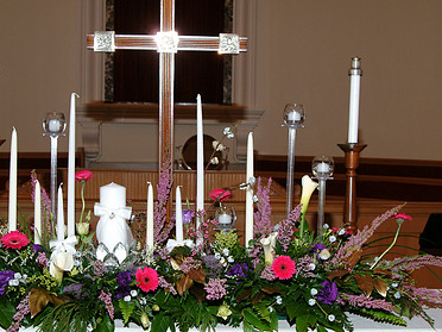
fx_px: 804
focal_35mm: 63
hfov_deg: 30.7
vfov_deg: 23.3
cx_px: 220
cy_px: 177
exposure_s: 1/60
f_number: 5.6
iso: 400
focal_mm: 28
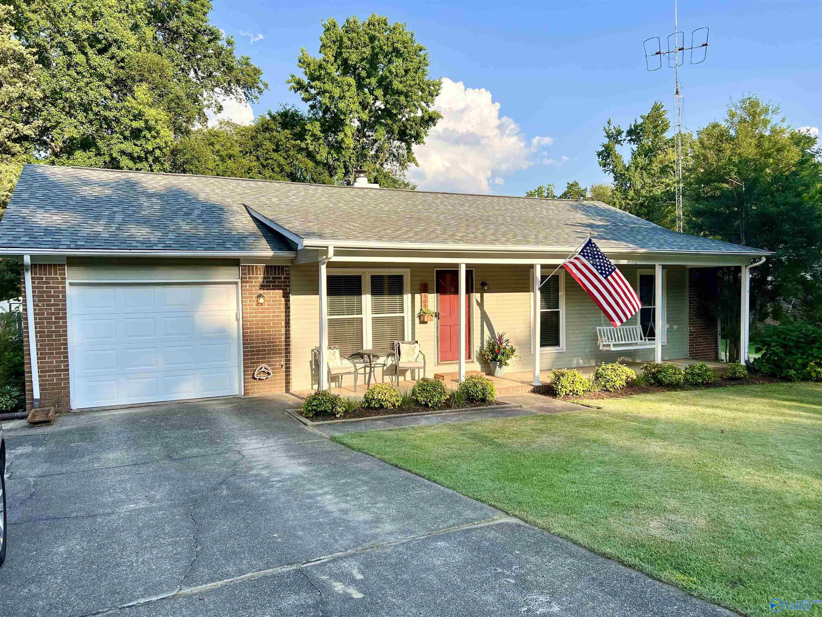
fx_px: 617
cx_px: 411
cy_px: 308
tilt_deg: -1.8
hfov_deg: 67.3
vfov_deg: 53.1
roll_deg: +0.8
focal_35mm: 26
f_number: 1.5
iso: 50
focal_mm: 5.7
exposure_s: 1/1934
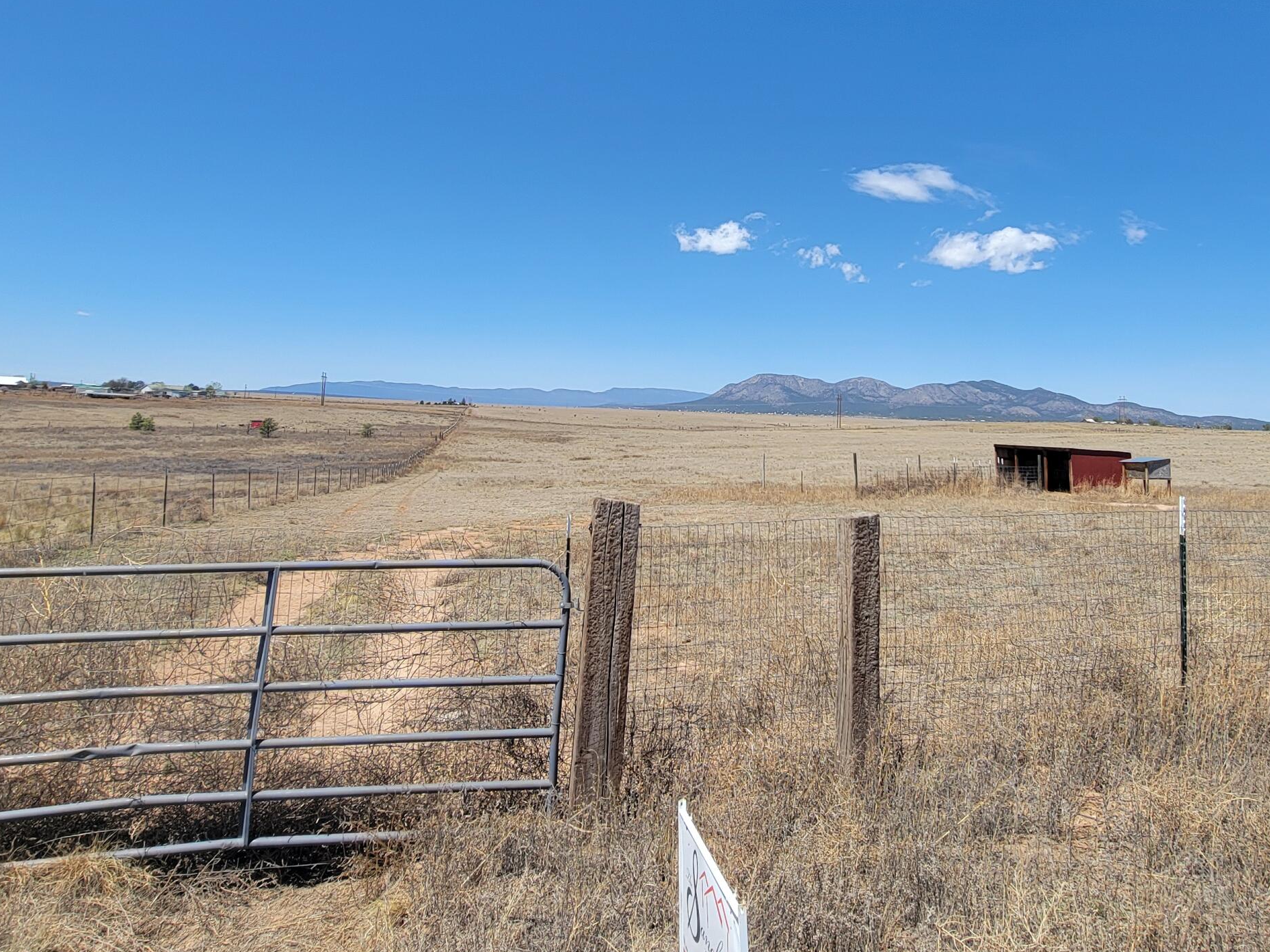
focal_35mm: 21
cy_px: 262
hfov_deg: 78.5
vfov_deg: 60.7
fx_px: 771
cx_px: 728
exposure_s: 1/1714
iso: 50
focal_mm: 2.2
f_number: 2.2
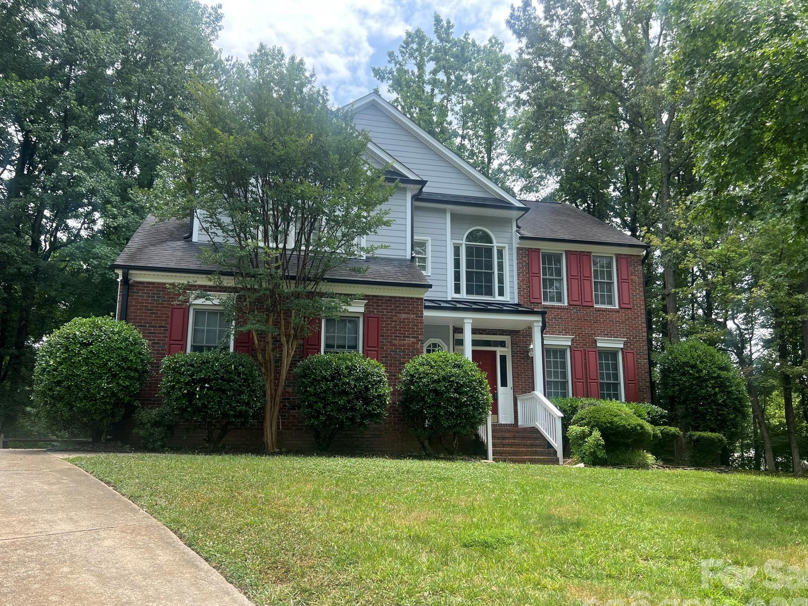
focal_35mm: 28
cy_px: 316
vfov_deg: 49.7
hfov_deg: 63.5
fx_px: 653
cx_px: 402
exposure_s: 1/1171
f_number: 1.5
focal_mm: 5.7
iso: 50
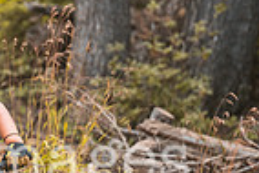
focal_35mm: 815
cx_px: -104
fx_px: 5869
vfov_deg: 1.7
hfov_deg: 2.5
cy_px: 151
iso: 400
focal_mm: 200
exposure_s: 1/1600
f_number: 2.8
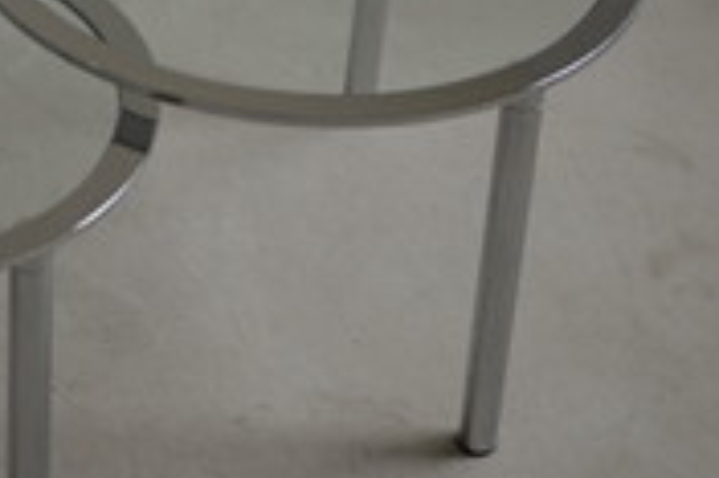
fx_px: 2614
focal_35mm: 131
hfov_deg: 15.4
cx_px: 43
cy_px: 59
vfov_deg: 10.4
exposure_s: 1/100
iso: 400
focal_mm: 45
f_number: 2.8
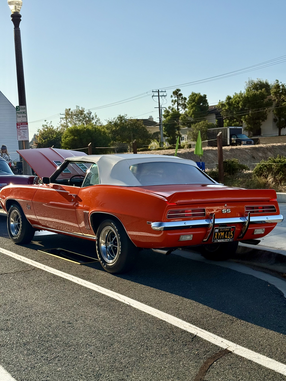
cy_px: 190
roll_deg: +3.0
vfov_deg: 39.7
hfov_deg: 30.3
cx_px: 143
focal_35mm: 48
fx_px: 529
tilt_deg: -3.0
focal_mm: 6.76
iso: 64
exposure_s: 1/2208
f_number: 1.78
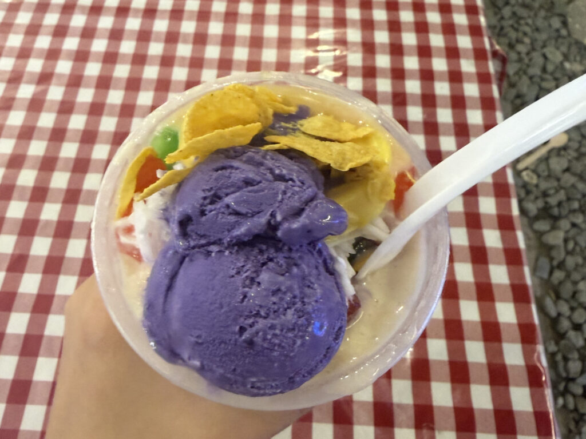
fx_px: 440
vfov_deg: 53.1
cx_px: 293
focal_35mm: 26
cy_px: 220
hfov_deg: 67.3
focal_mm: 2.22
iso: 400
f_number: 2.2
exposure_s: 1/60
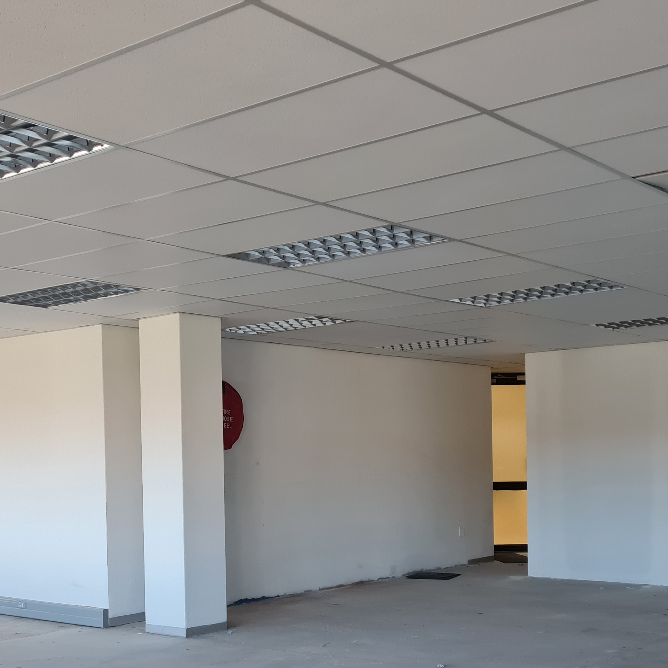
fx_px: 1070
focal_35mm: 49
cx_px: 267
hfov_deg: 34.6
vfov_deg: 34.1
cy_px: 479
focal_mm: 5.4
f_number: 1.8
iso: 250
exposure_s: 1/100
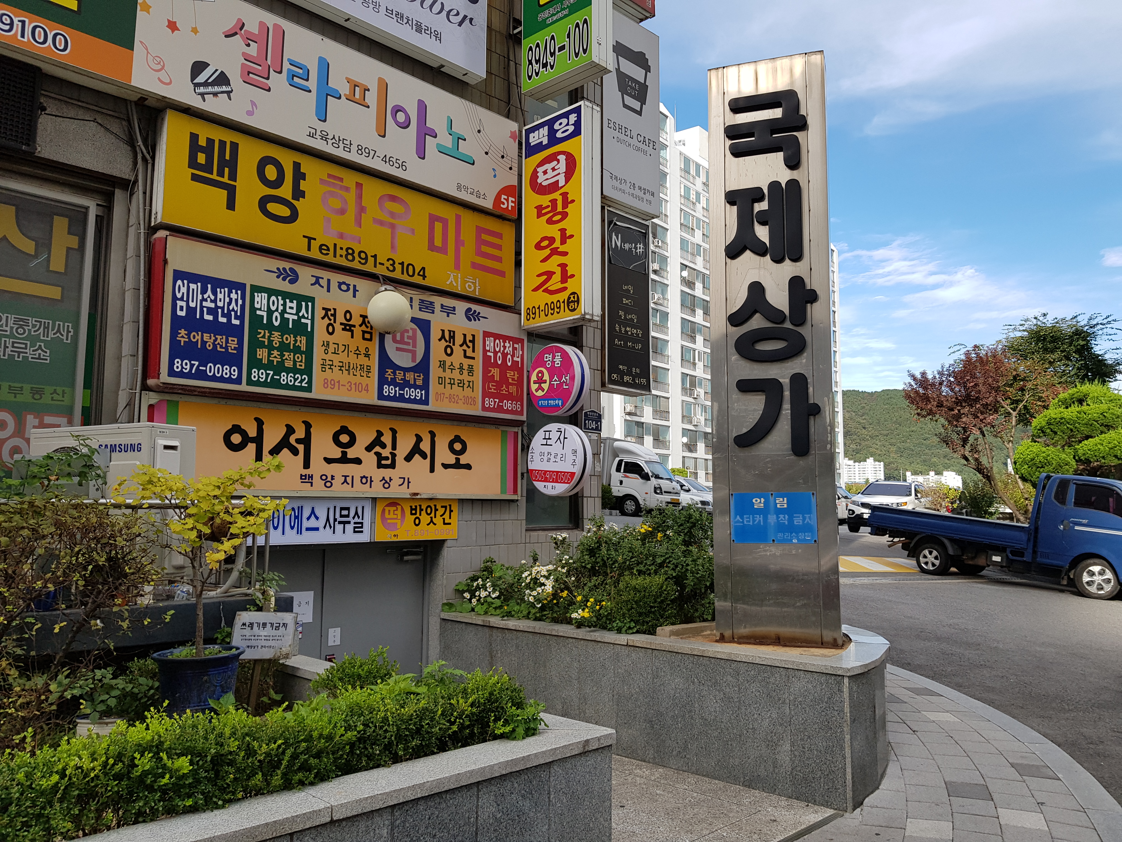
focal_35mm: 26
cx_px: 561
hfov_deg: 67.3
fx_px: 843
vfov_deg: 53.1
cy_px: 421
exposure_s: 1/966
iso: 40
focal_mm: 4.3
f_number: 1.7
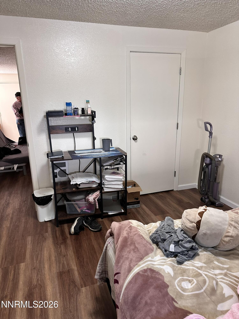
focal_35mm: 24
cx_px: 120
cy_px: 160
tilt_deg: -15.3
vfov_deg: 71.6
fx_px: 221
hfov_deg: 56.8
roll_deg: +0.6
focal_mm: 6.86
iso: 250
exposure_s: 1/60
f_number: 1.78
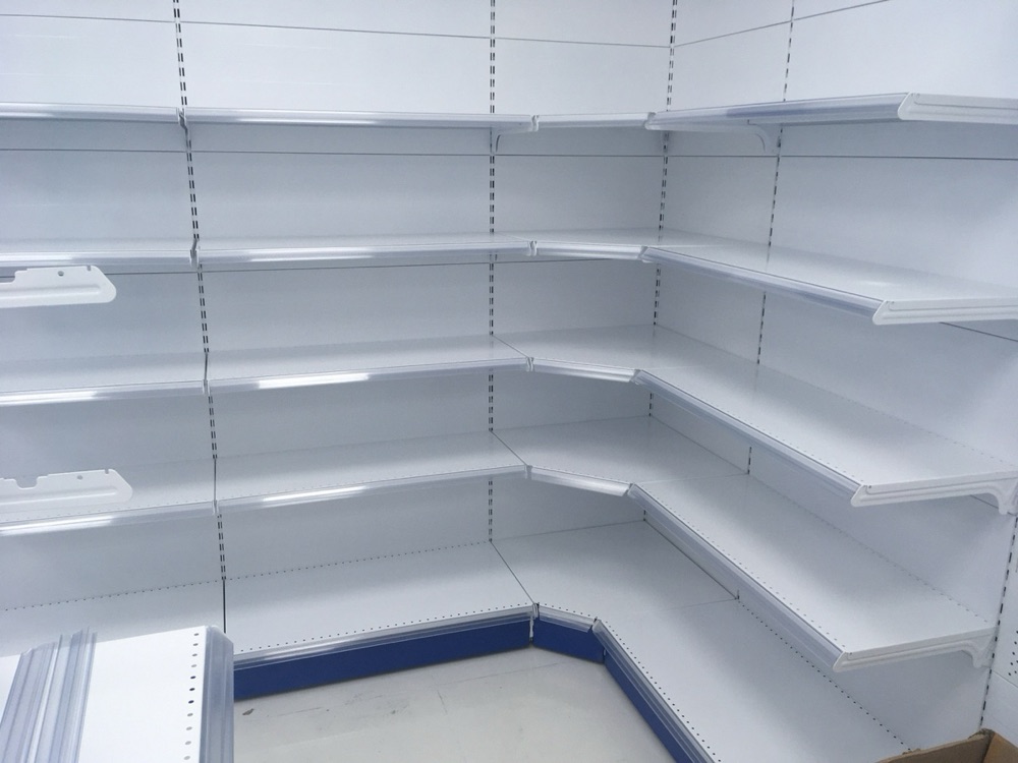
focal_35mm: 29
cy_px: 382
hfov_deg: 61.7
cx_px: 509
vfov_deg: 48.2
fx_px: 853
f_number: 2.2
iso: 32
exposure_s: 1/100
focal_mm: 4.15
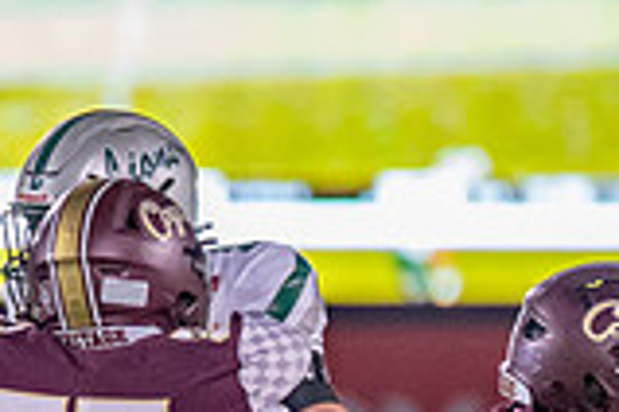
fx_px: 20958
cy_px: 526
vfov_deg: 1.1
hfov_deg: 1.7
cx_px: 73
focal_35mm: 1219
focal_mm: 200
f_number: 2.8
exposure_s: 1/1600
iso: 2000
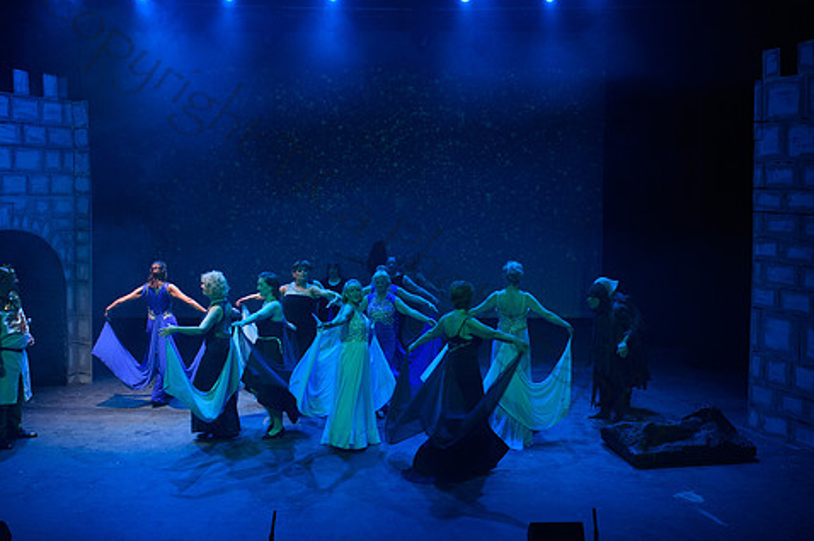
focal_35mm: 37
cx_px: 423
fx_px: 836
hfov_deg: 51.9
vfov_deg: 35.8
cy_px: 237
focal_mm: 24
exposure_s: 1/60
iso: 1000
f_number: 3.5
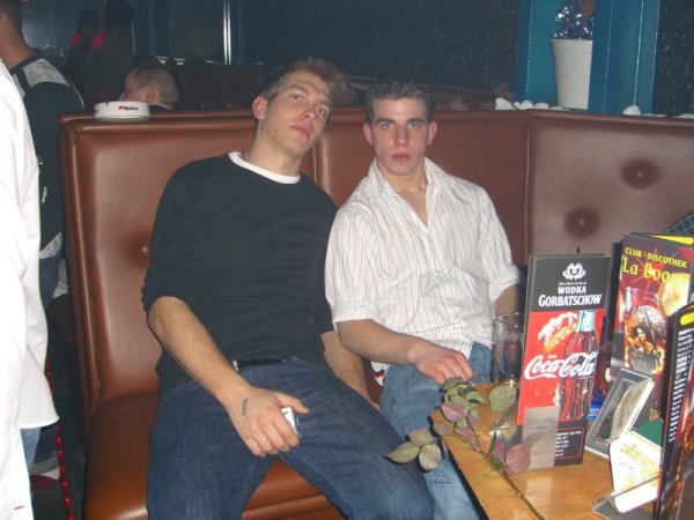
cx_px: 347
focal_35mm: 38
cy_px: 260
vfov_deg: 37.7
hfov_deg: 49.0
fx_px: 762
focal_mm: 7.9
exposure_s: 1/60
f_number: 2.8
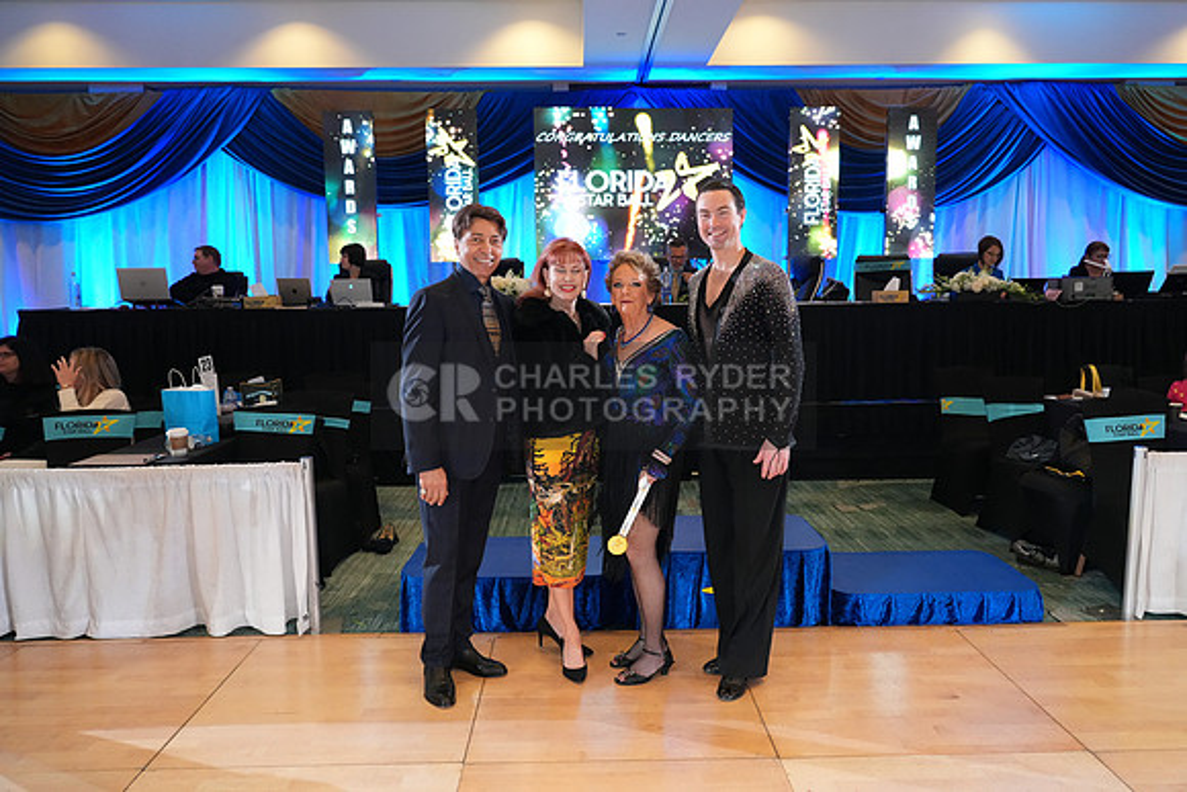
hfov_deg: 71.5
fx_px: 824
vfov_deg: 51.3
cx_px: 594
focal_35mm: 25
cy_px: 396
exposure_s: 1/250
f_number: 4
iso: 3200
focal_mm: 25
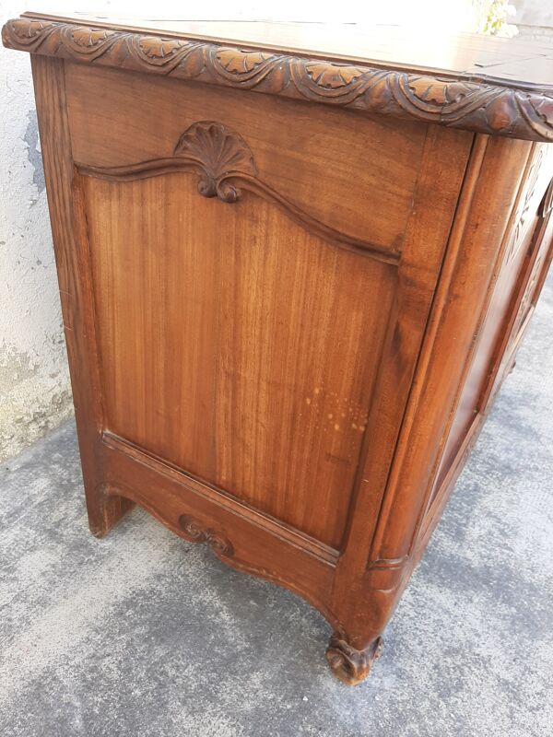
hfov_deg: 53.1
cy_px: 368
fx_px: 554
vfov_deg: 67.3
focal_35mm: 26
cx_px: 276
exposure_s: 1/170
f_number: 1.7
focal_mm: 3.93
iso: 40
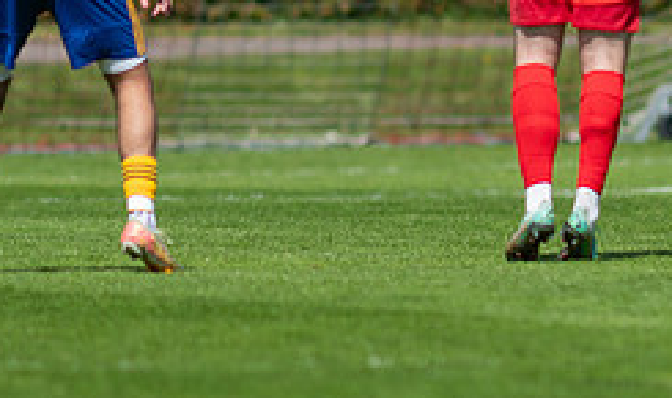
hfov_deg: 1.7
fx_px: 22432
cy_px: 85
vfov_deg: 1.0
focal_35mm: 1243
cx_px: 760
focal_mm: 300
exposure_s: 1/1600
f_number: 3.2
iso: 100
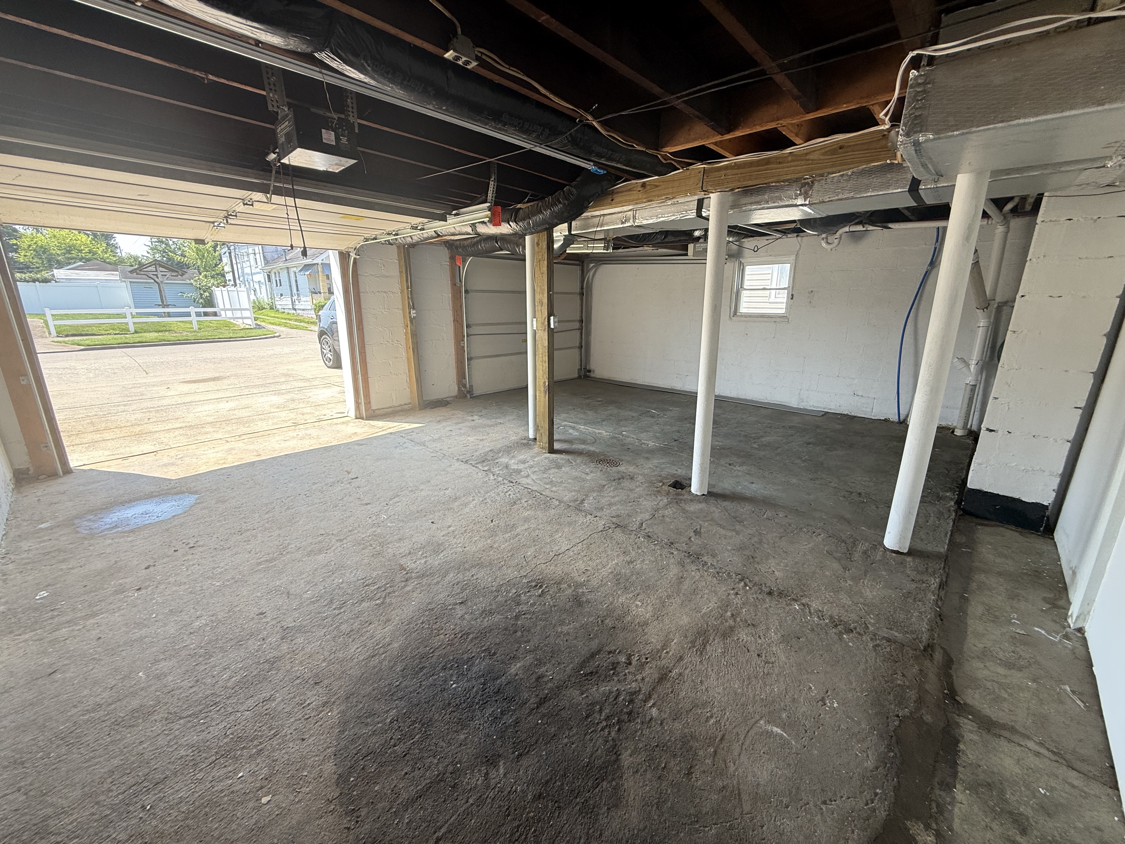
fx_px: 455
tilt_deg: -14.6
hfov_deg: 102.1
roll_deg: -0.2
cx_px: 562
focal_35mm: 14
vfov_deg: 85.7
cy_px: 422
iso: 64
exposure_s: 1/111
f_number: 2.2
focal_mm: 2.22
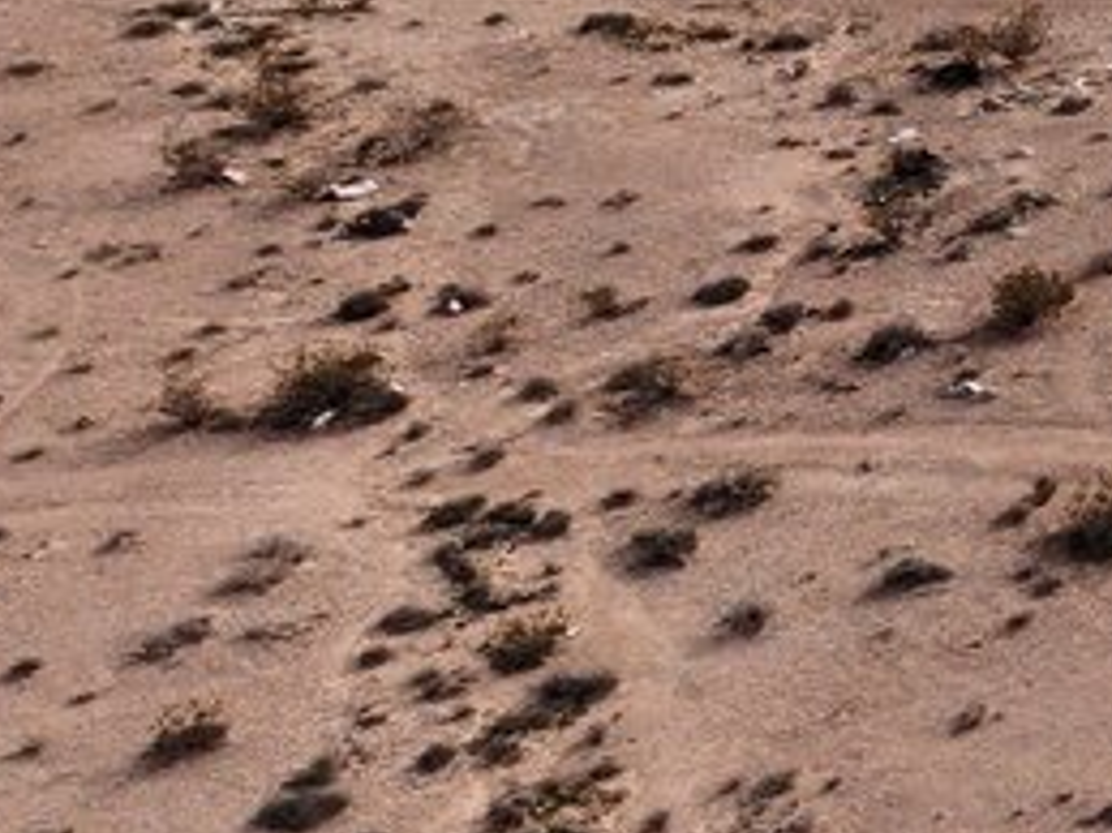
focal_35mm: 95
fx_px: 3050
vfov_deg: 14.8
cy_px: -292
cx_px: 2001
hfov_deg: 17.0
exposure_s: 1/2000
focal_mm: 12.29
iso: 100
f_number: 2.8
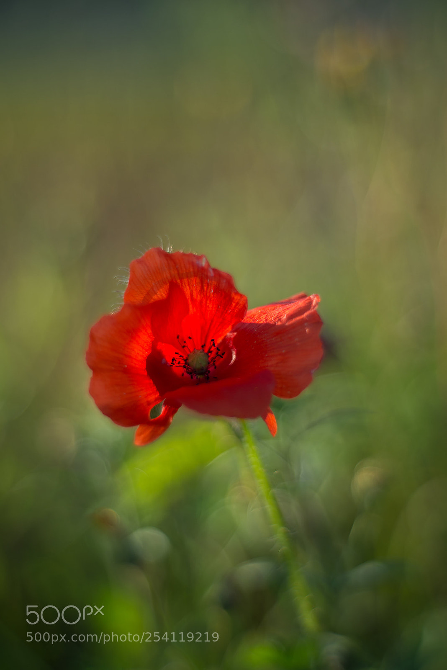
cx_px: 224
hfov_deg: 23.4
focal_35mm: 58
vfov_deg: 34.5
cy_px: 335
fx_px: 1079
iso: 100
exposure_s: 1/1000
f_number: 5.6
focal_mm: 58
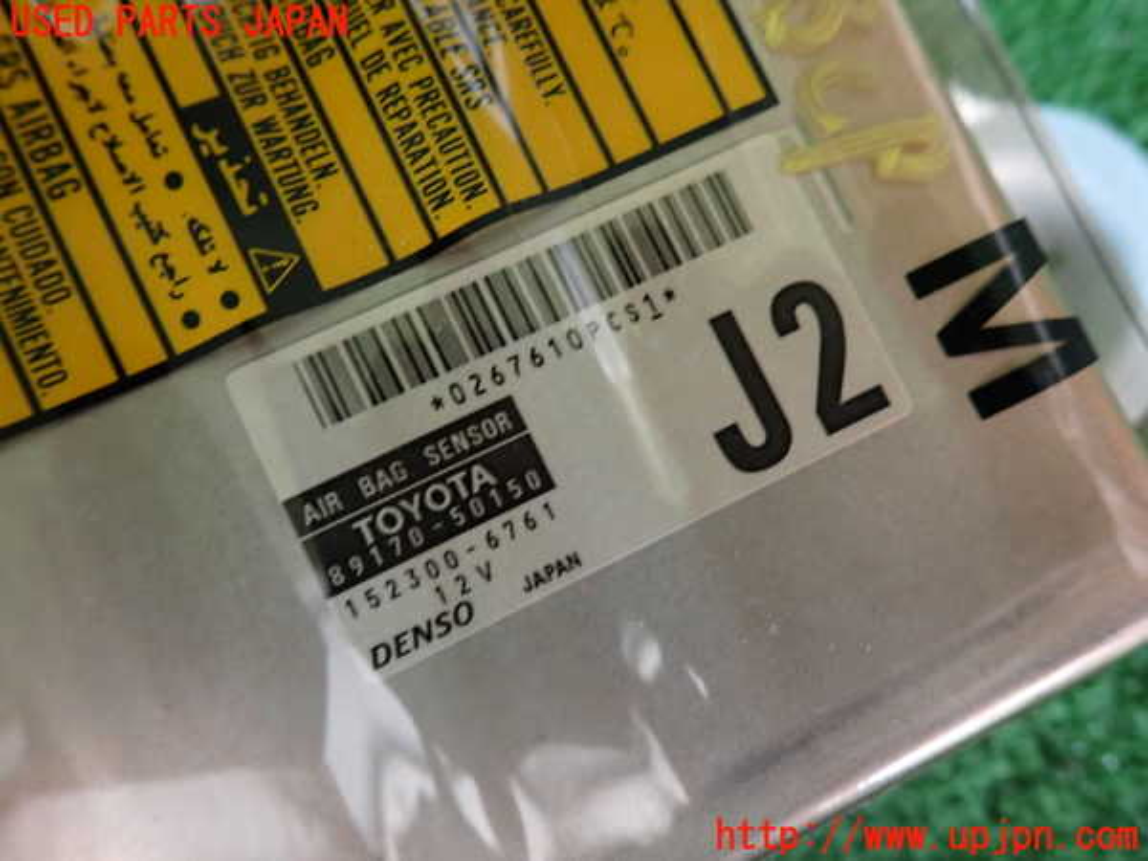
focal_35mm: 25
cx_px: 574
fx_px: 829
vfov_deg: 54.9
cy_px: 430
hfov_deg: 69.4
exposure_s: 1/30
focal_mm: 4.5
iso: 250
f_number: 2
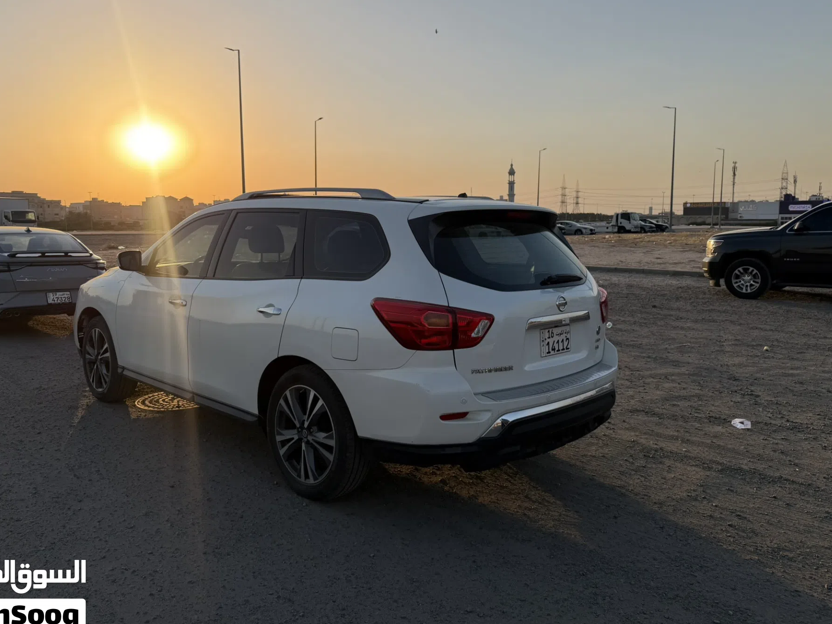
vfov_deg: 51.3
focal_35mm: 27
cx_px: 385
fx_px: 649
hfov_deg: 65.2
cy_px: 298
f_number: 1.78
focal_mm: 6.76
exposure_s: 1/3584
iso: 80
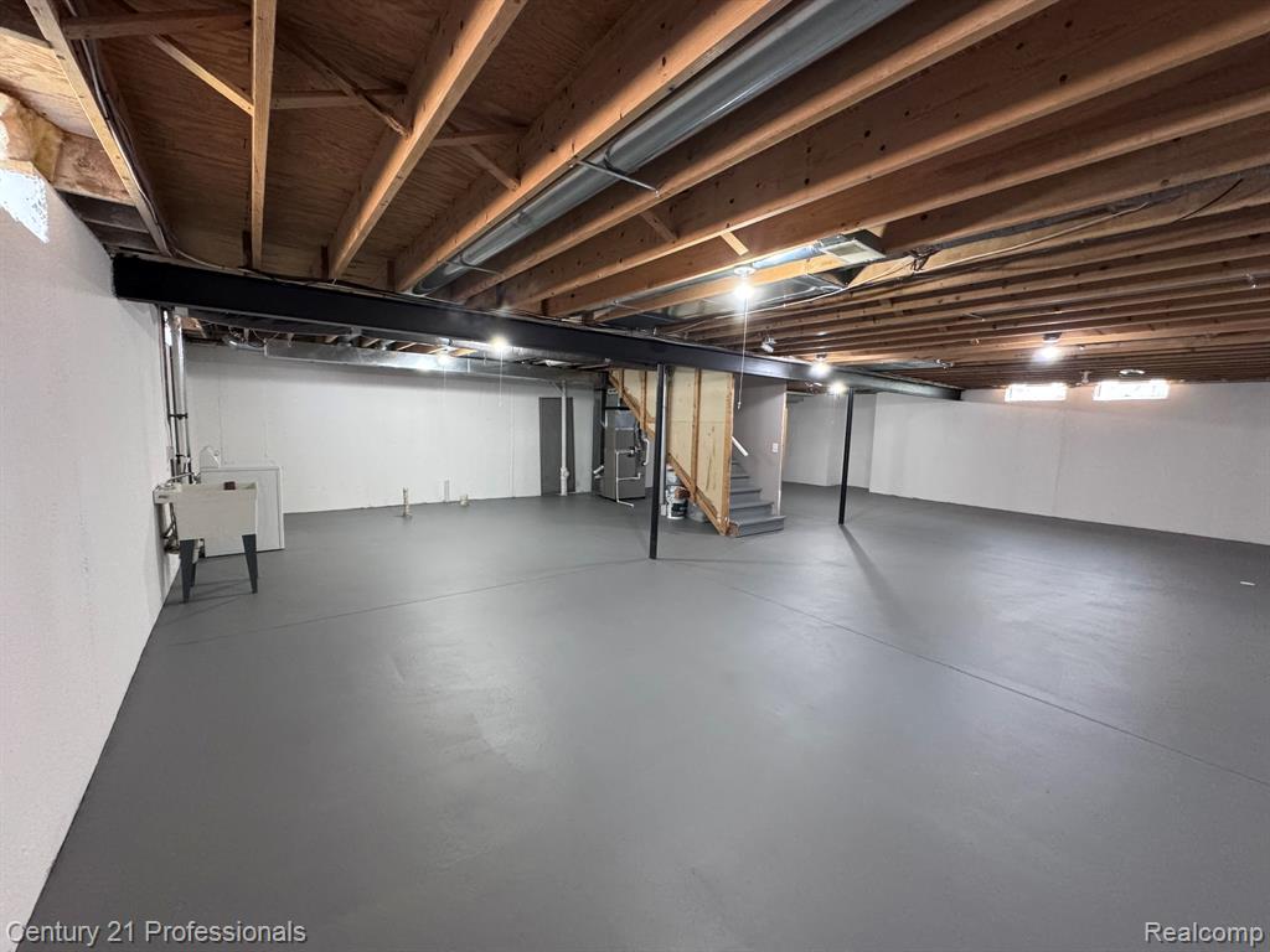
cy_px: 476
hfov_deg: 102.1
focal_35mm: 14
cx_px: 635
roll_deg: -1.9
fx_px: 514
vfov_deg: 85.7
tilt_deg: -7.0
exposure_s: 1/60
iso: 500
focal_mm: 2.22
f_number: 2.2
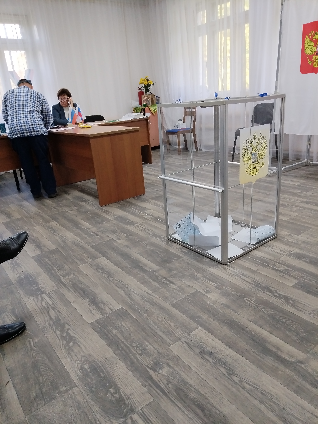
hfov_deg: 53.1
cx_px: 159
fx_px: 318
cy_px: 212
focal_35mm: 26
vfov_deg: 67.3
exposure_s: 1/50
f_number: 1.8
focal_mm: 4.25
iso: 145
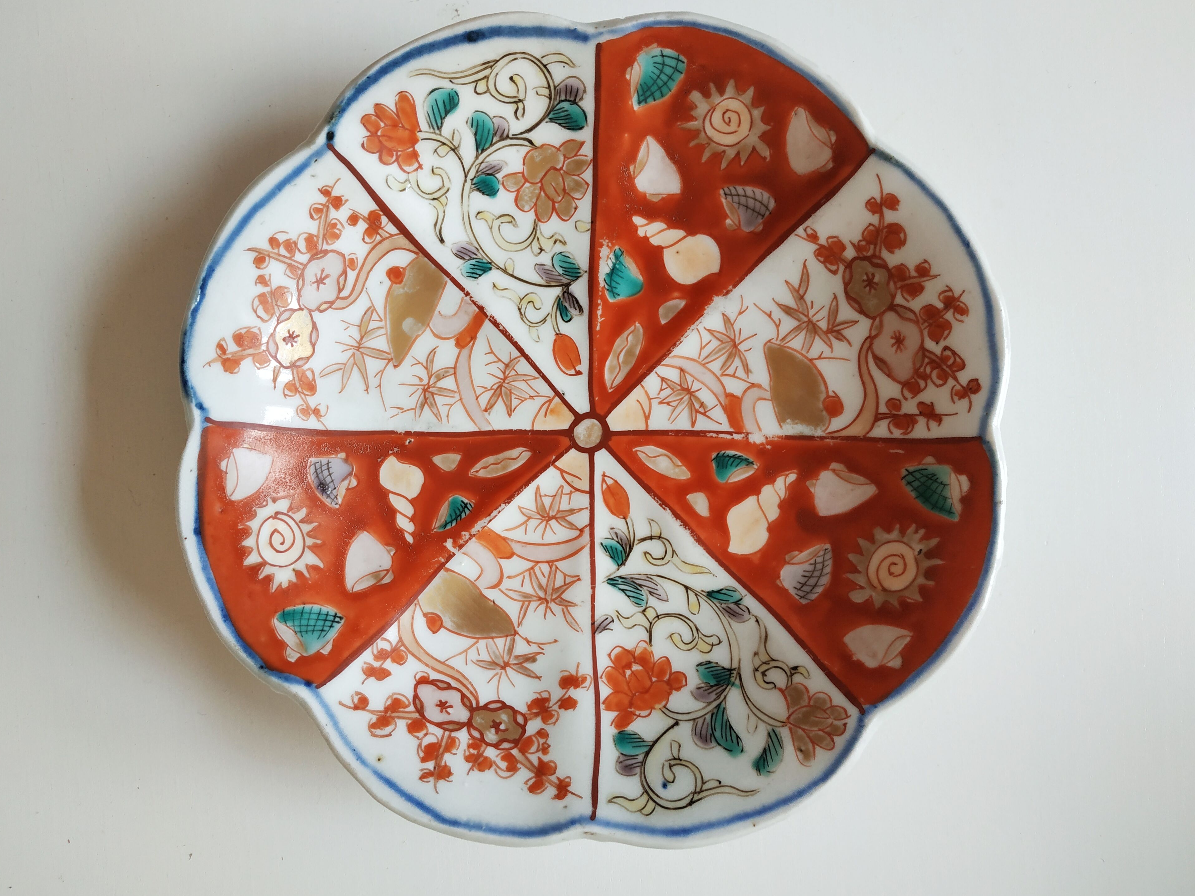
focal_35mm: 25
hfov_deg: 69.4
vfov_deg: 54.9
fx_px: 863
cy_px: 440
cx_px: 573
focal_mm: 3.94
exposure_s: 1/25
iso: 200
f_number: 1.9
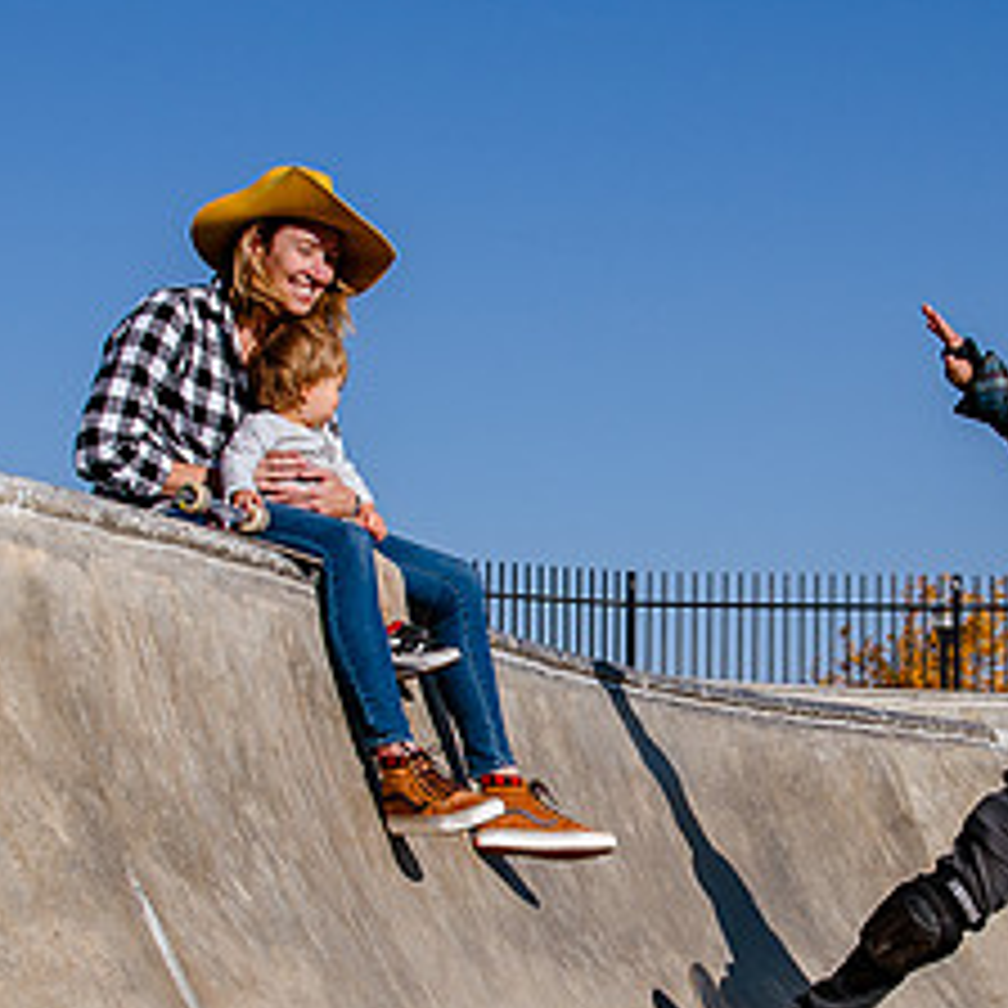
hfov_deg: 17.9
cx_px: 651
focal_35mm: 97
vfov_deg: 17.9
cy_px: 661
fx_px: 3196
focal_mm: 28
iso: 200
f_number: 11
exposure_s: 1/640
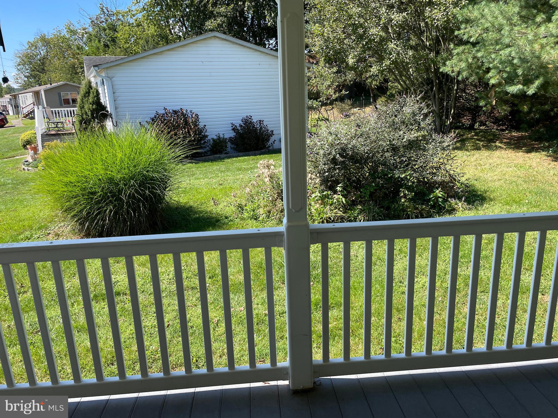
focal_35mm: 26
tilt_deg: -15.2
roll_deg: +3.2
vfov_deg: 53.1
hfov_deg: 67.3
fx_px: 419
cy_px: 209
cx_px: 279
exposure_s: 1/1125
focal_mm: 4.2
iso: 32
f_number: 1.6
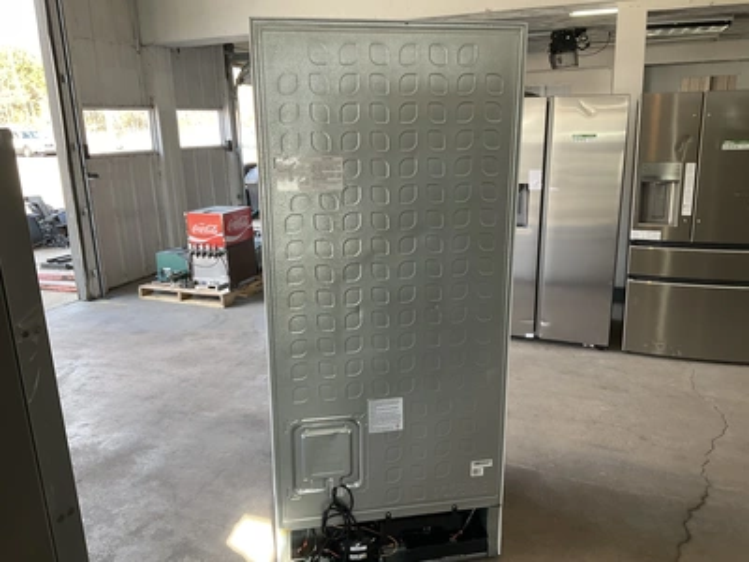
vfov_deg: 48.2
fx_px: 627
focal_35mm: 29
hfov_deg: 61.7
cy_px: 281
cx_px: 374
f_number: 1.8
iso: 50
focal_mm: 3
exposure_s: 1/122
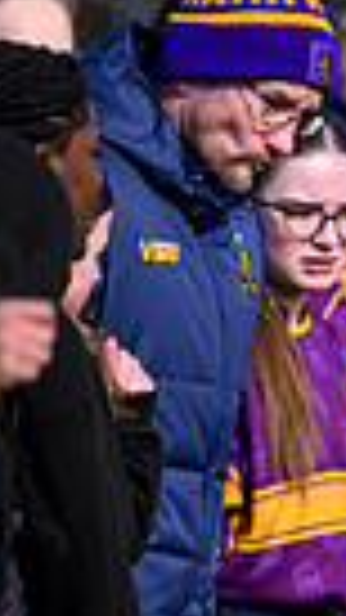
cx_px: 1019
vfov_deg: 1.1
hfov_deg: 0.6
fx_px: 32967
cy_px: 842
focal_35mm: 2020
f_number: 3.2
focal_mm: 400
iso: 500
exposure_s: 1/6400
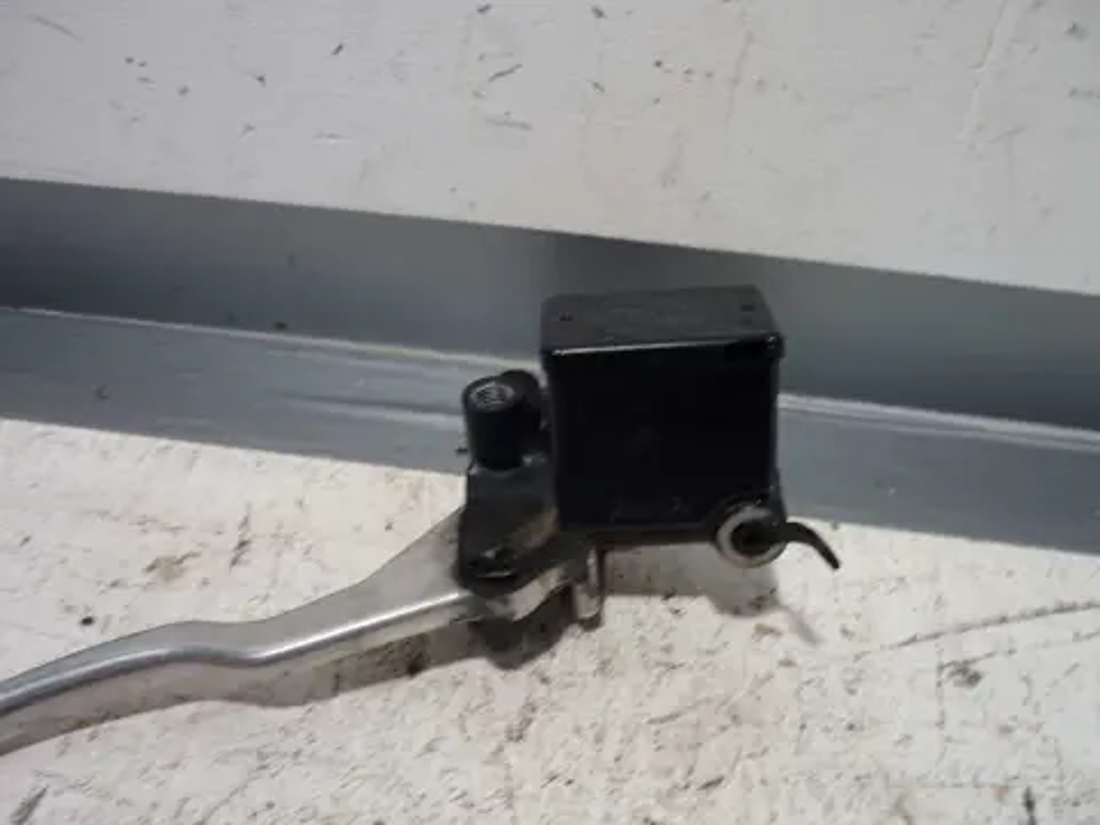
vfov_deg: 42.9
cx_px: 550
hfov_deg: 55.4
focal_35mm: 33
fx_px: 1049
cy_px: 412
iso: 80
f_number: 2.8
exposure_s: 1/30
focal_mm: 5.5
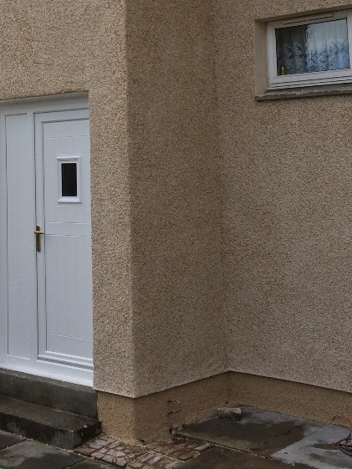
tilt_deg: +7.2
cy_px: 59
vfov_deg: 30.0
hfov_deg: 23.5
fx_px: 840
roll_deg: +2.3
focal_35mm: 62
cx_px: 99
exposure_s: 1/1953
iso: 32
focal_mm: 4.15
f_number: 2.2
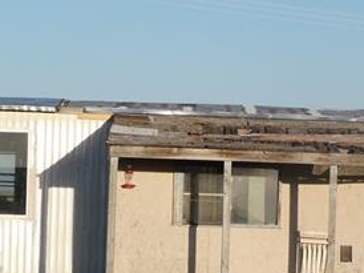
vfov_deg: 6.9
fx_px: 2238
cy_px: 288
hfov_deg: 9.3
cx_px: 283
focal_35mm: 213
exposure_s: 1/500
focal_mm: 10.3
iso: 80
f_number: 4.2
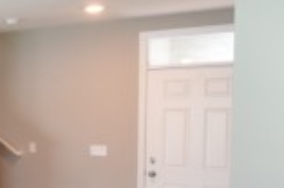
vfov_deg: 19.6
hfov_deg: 21.7
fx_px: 543
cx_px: -194
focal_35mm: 69
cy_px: 132
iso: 800
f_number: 3.5
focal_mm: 10
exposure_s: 1/60
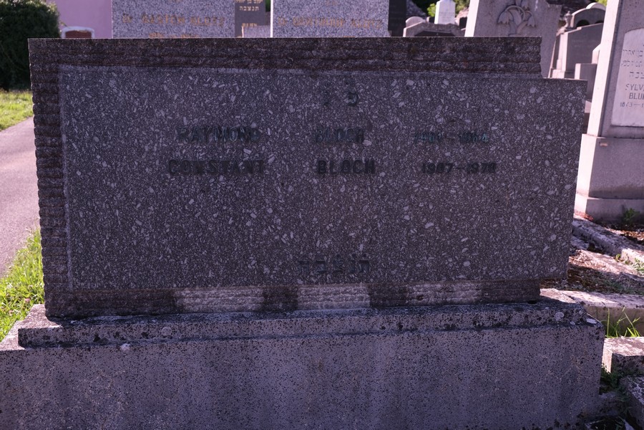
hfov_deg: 53.1
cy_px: 215
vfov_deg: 36.9
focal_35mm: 36
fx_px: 644
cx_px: 322
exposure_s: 1/160
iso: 160
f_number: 5.6
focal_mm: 24.3
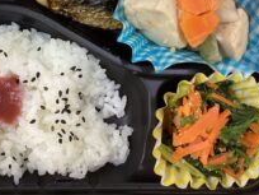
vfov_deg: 25.0
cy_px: 26
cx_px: 56
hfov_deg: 32.9
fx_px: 426
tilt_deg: -82.9
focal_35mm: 57
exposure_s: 1/50
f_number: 2.4
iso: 160
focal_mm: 3.3
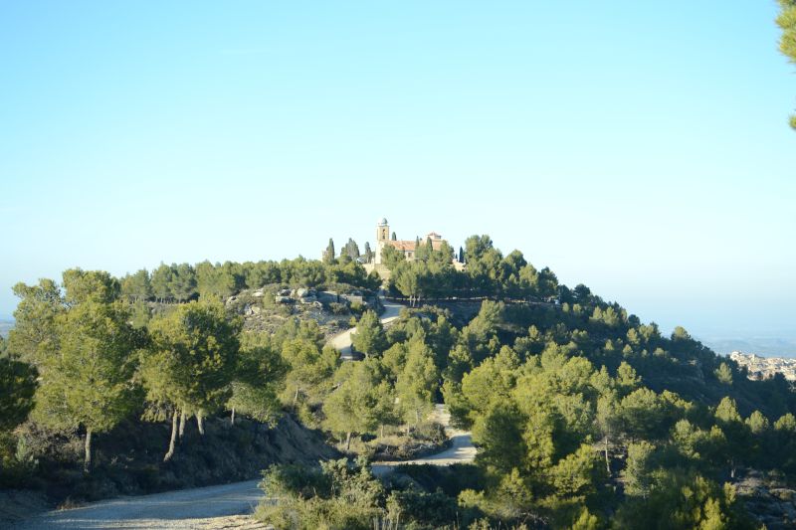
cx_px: 398
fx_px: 1161
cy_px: 265
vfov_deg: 25.7
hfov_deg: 37.9
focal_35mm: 52
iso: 100
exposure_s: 1/500
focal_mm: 35
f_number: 3.2
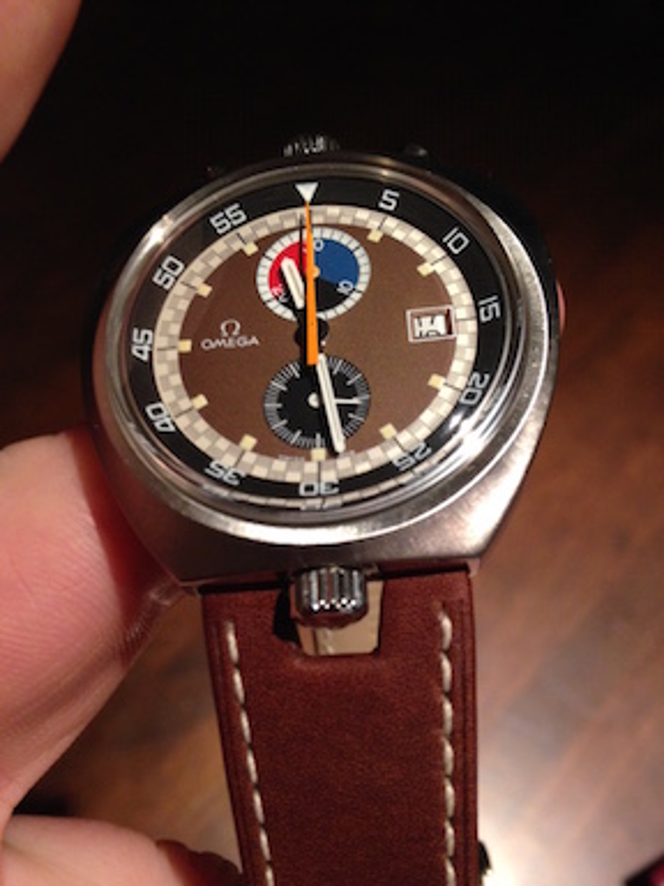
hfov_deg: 42.9
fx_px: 844
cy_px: 443
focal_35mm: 33
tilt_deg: -57.8
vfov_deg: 55.4
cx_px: 332
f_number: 2.4
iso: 250
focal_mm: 4.12
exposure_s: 1/20
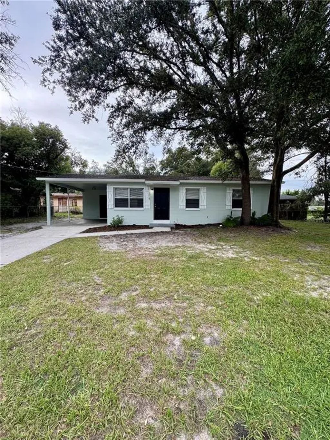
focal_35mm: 14
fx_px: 178
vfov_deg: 102.1
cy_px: 220
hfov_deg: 85.7
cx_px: 165
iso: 40
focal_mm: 2.22
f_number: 2.2
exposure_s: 1/119
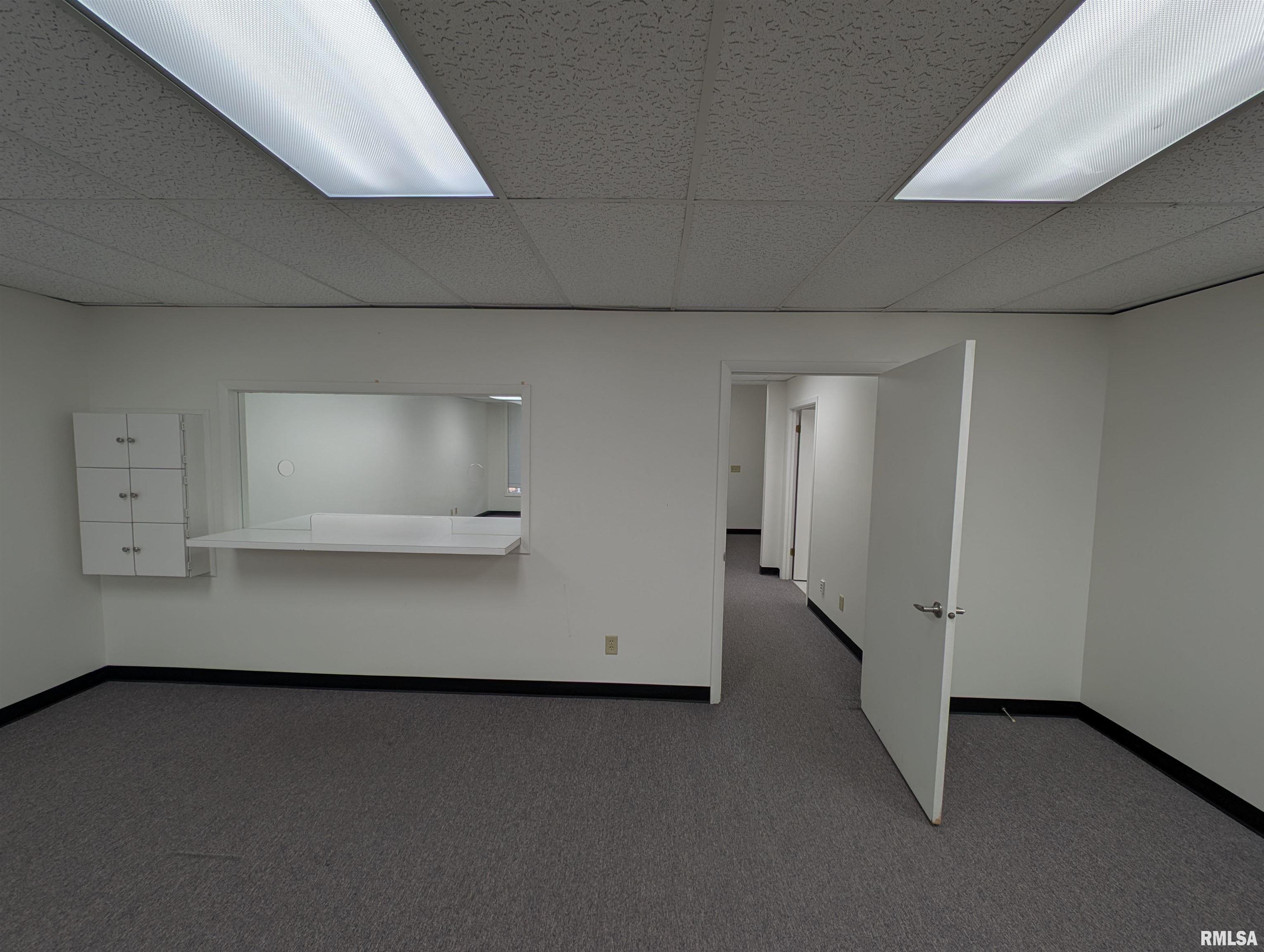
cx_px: 632
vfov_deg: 94.6
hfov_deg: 110.5
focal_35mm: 12
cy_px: 476
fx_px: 439
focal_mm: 2.23
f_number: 1.95
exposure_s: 1/263
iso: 48
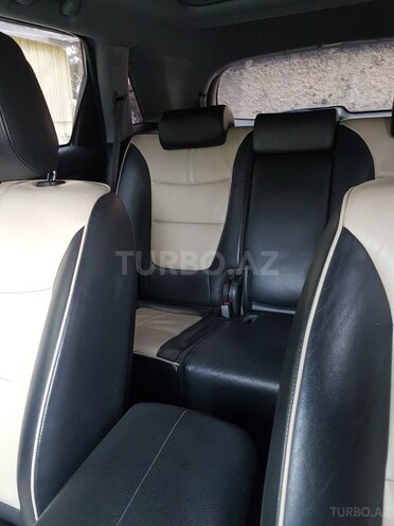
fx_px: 395
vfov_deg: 67.3
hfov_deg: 53.1
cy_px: 263
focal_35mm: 26
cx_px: 197
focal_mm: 4.2
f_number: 1.7
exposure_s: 1/20
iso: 200
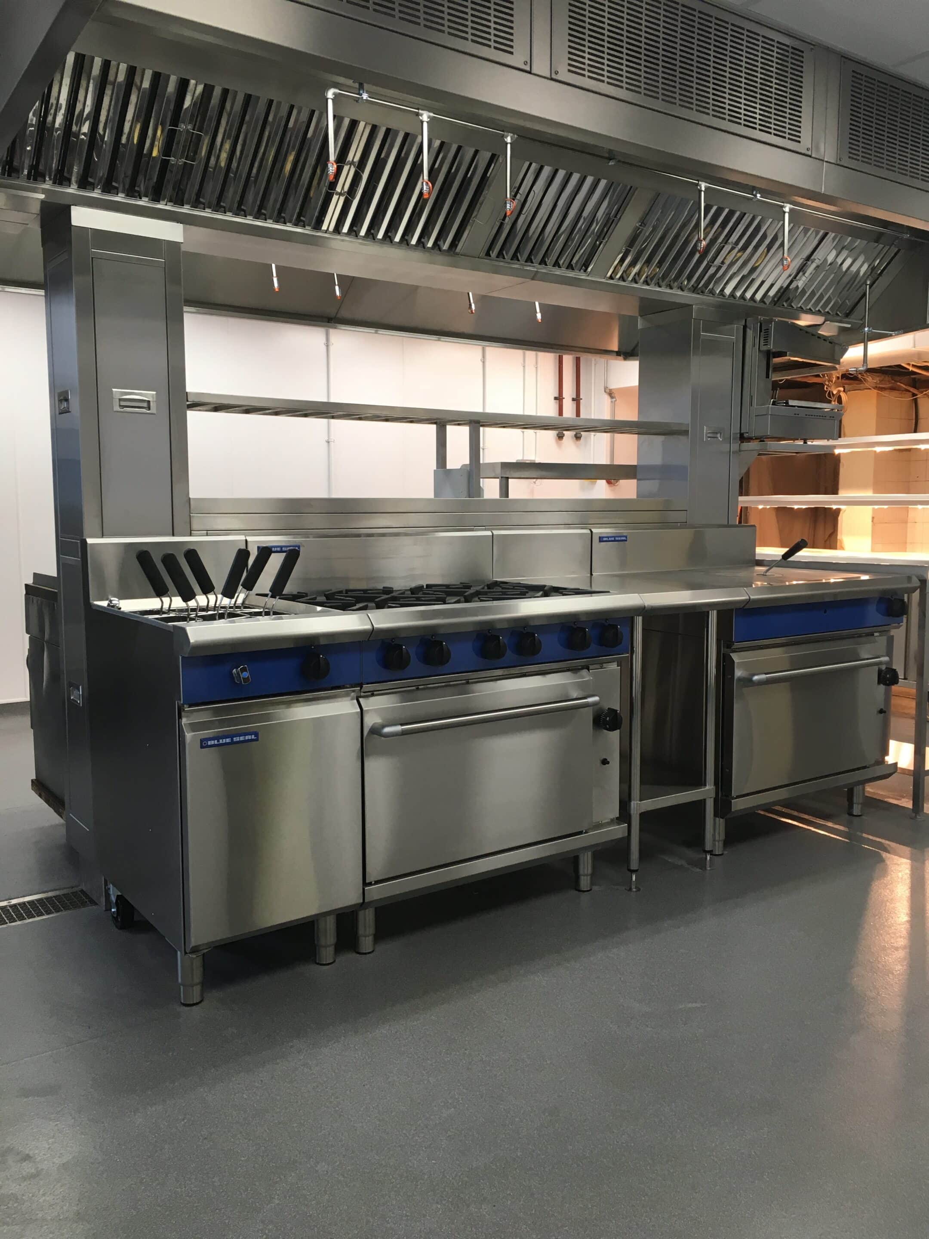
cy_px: 620
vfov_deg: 61.7
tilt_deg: -5.7
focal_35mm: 29
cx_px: 464
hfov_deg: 48.2
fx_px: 1038
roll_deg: -0.7
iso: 32
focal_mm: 4.15
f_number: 2.2
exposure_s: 1/33
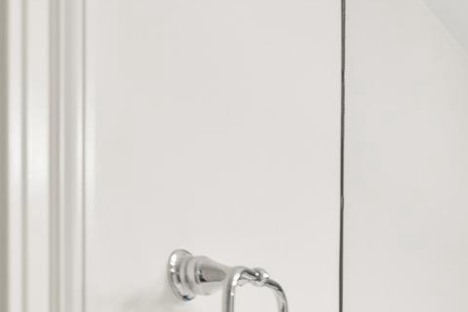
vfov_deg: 14.4
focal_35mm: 85
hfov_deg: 17.9
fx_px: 1106
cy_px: 540
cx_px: 894
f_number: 5.6
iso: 800
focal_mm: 20
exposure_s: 1/25
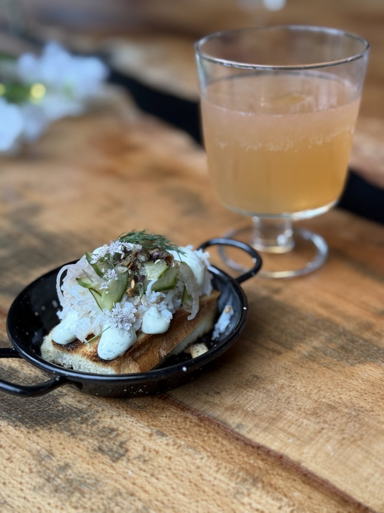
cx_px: 192
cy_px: 256
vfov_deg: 39.7
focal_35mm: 48
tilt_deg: -28.8
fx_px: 710
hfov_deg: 30.3
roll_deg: +0.4
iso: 100
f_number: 1.78
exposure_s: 1/229
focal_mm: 6.76
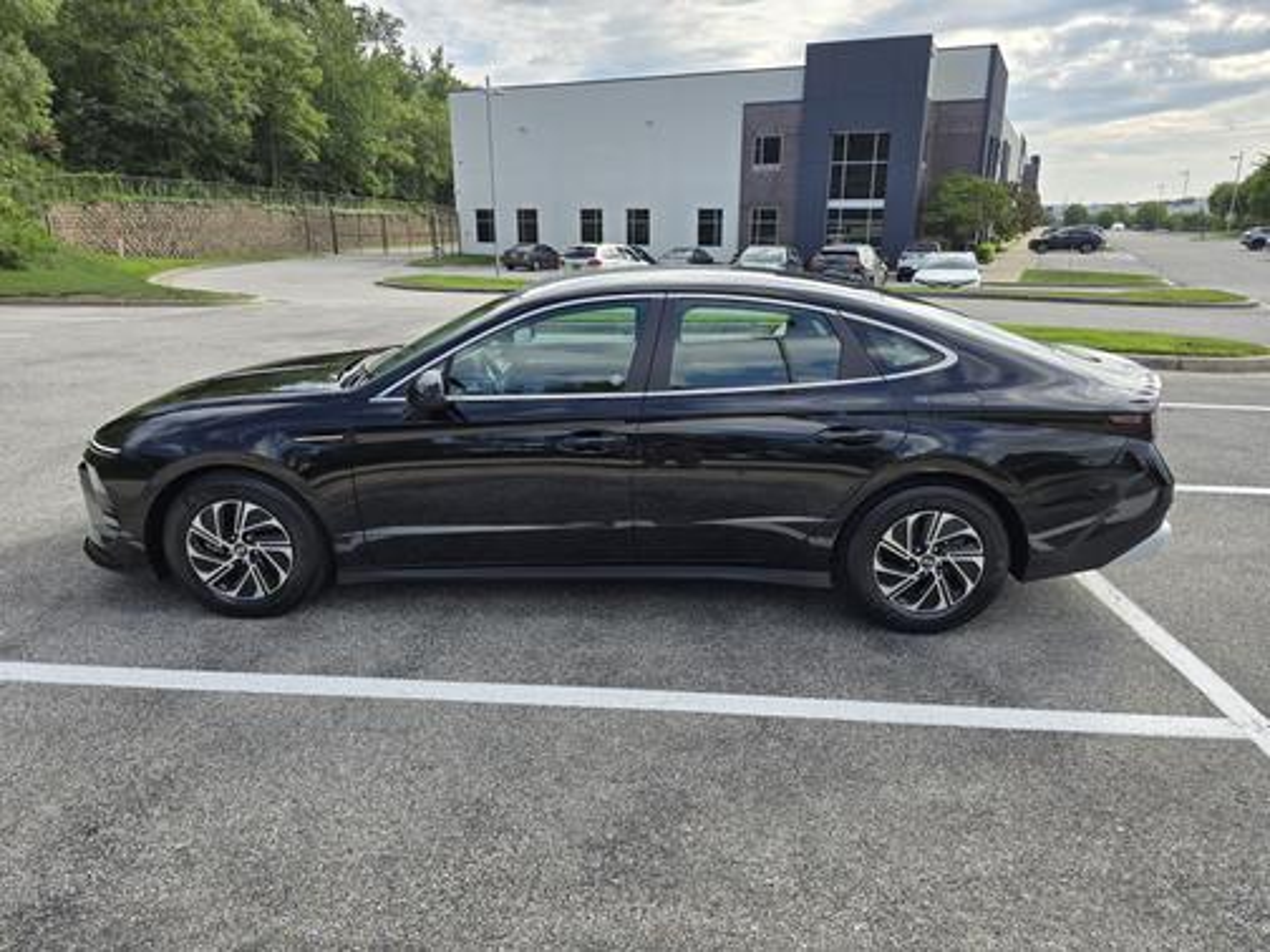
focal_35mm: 23
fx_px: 844
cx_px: 635
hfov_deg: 73.9
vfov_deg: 58.9
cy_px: 476
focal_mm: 6.3
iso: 12
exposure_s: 1/606
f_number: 1.7
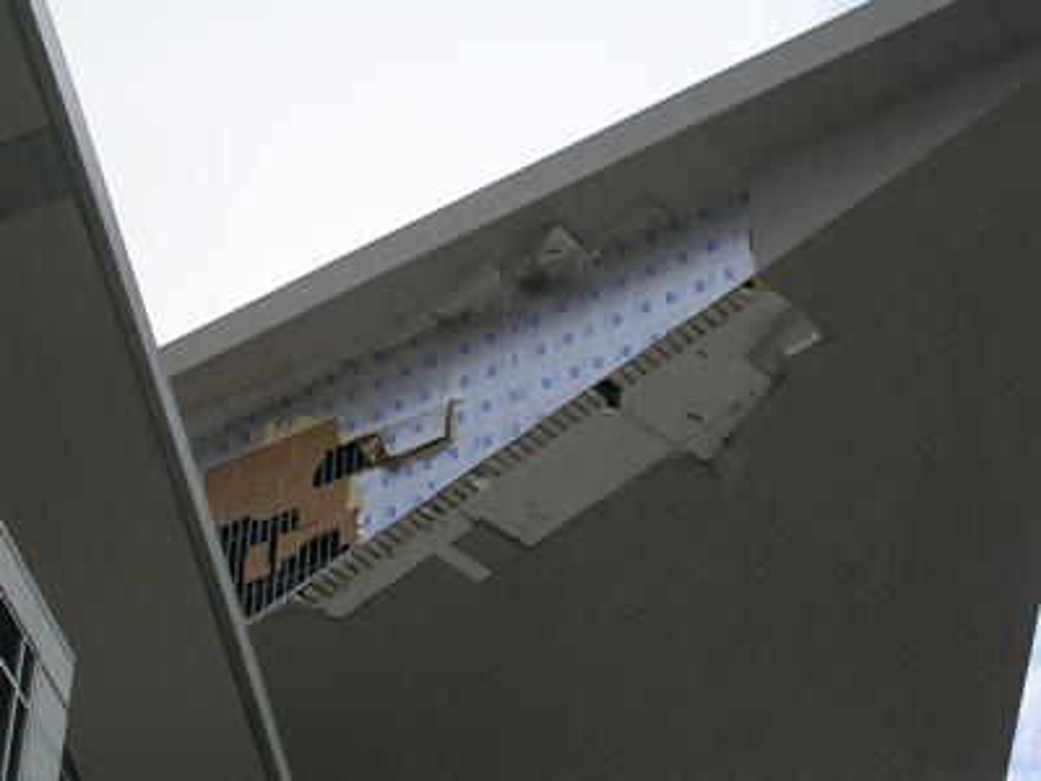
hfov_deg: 25.7
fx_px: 2286
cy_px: 390
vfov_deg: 19.4
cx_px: 520
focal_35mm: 76
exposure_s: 1/554
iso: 50
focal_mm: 11.5
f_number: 3.9
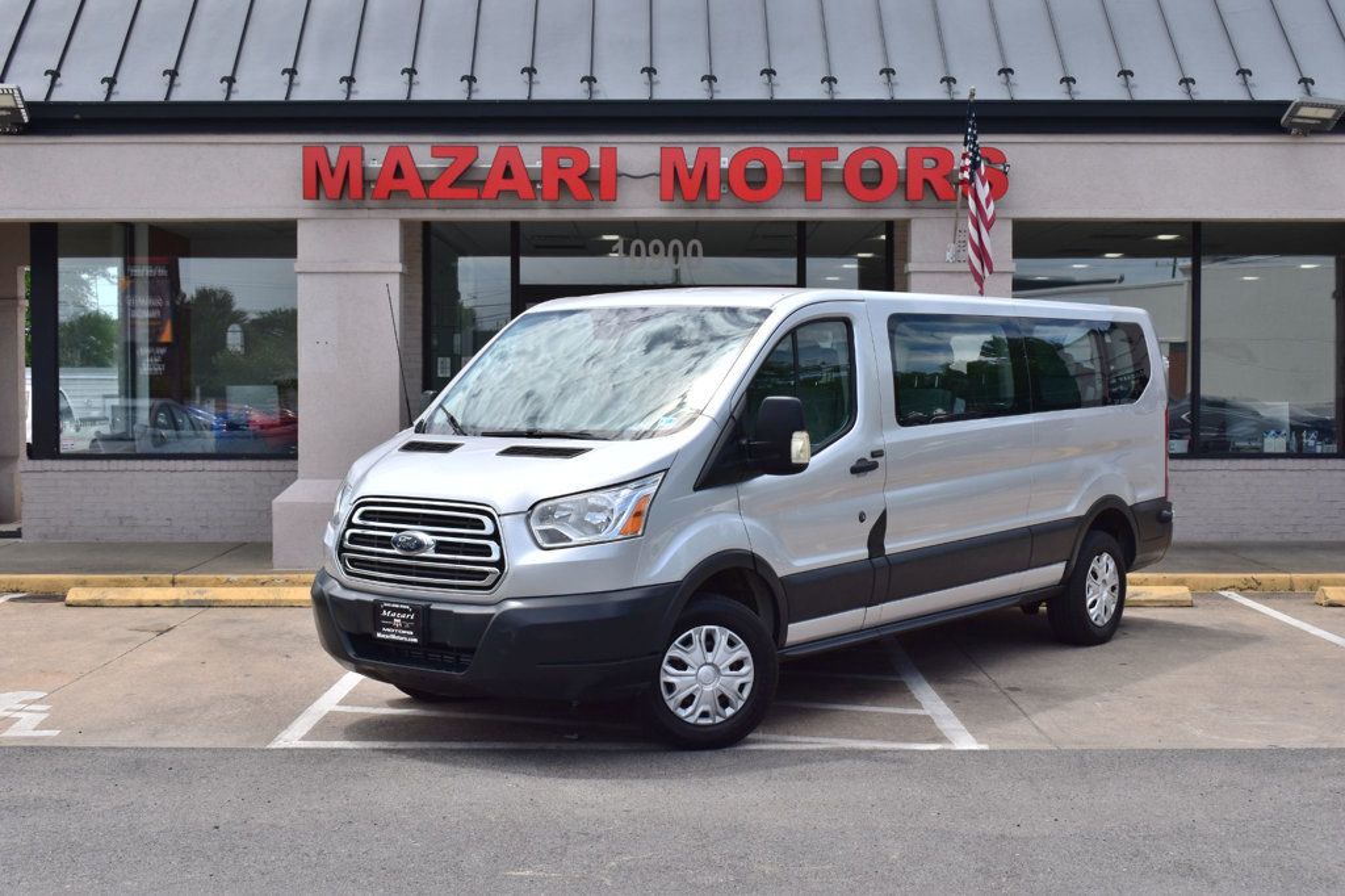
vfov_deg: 26.5
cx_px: 672
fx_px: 1905
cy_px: 448
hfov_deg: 38.9
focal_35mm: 51
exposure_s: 1/500
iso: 220
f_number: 11
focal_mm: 34
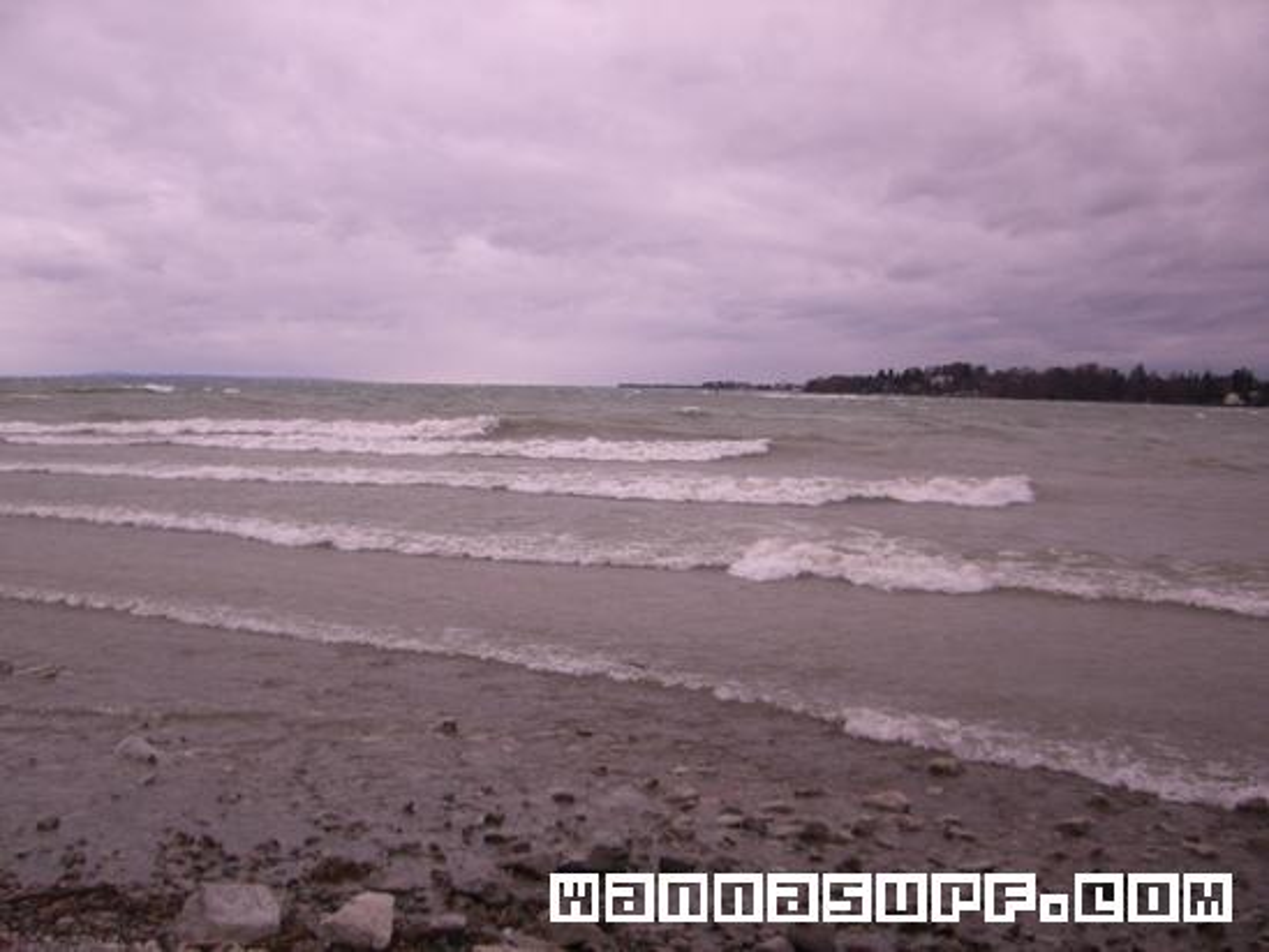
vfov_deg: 37.7
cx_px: 634
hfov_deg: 49.0
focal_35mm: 38
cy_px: 476
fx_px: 1393
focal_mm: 6.2
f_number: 2.7
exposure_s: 1/160
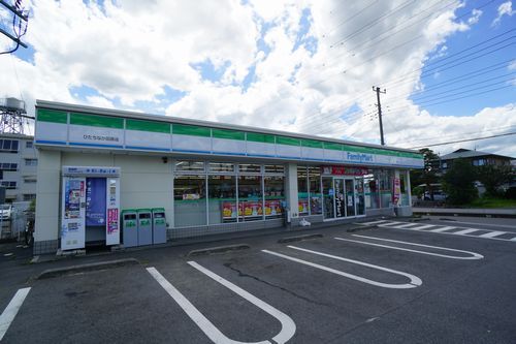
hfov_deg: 73.8
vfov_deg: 53.1
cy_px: 172
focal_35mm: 24
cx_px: 258
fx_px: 344
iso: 100
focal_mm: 16
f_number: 11
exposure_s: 1/100
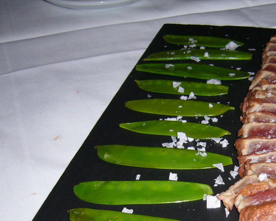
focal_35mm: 64
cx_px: 234
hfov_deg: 28.7
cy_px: 175
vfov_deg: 23.5
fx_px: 523
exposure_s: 1/60
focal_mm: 5.8
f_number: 2.8
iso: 80
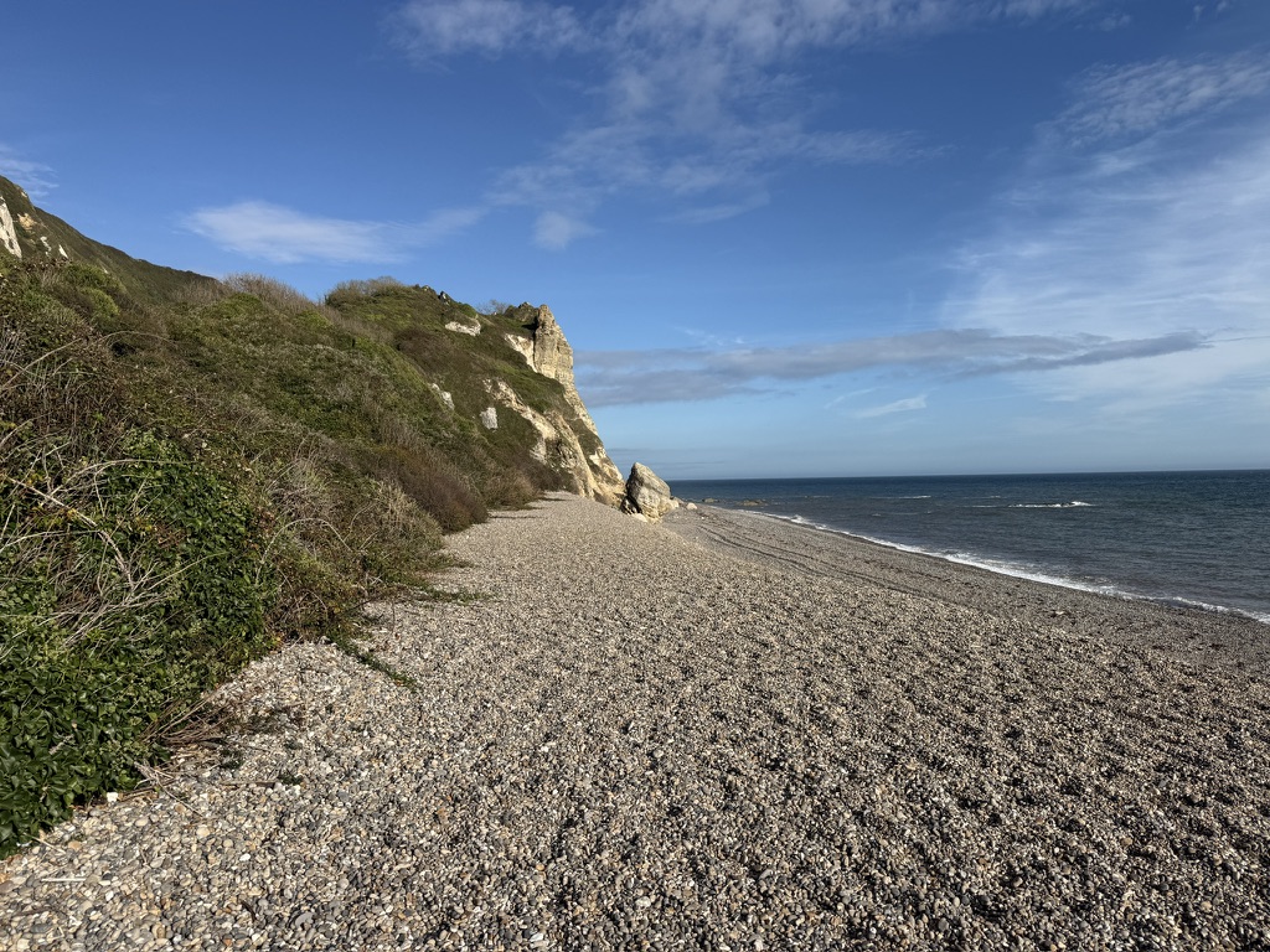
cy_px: 476
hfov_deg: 71.6
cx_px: 635
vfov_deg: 56.8
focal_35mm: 24
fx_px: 881
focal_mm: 6.76
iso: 80
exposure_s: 1/8130
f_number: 1.78
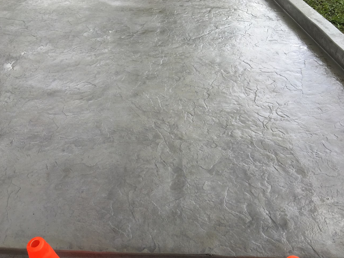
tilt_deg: -41.2
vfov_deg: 46.8
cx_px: 172
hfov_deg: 60.0
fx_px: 298
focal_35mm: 30
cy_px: 125
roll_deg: +4.0
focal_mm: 4.15
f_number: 2.2
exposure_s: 1/309
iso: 25
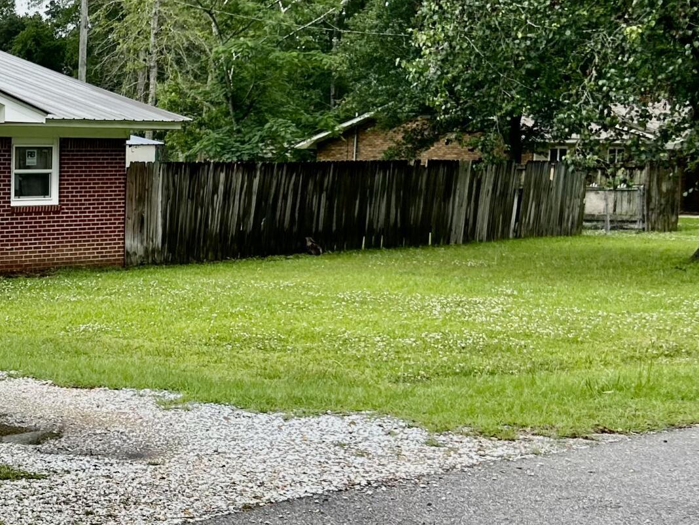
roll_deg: +0.4
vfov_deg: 20.1
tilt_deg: -7.0
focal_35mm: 73
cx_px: -128
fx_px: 1474
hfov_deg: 24.3
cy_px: 341
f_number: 1.5
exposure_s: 1/1079
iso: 50
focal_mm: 5.7
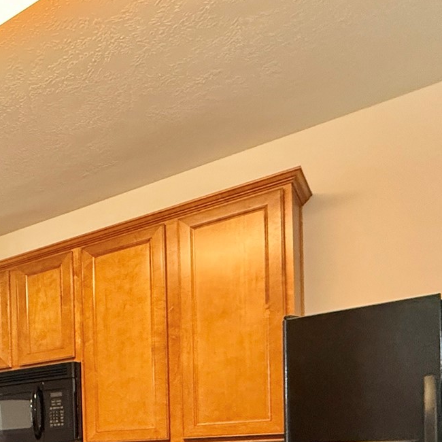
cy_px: 471
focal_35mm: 39
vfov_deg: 36.9
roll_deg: +1.7
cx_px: -101
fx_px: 563
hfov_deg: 33.8
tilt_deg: +0.4
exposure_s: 1/60
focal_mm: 2.22
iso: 640
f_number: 2.2
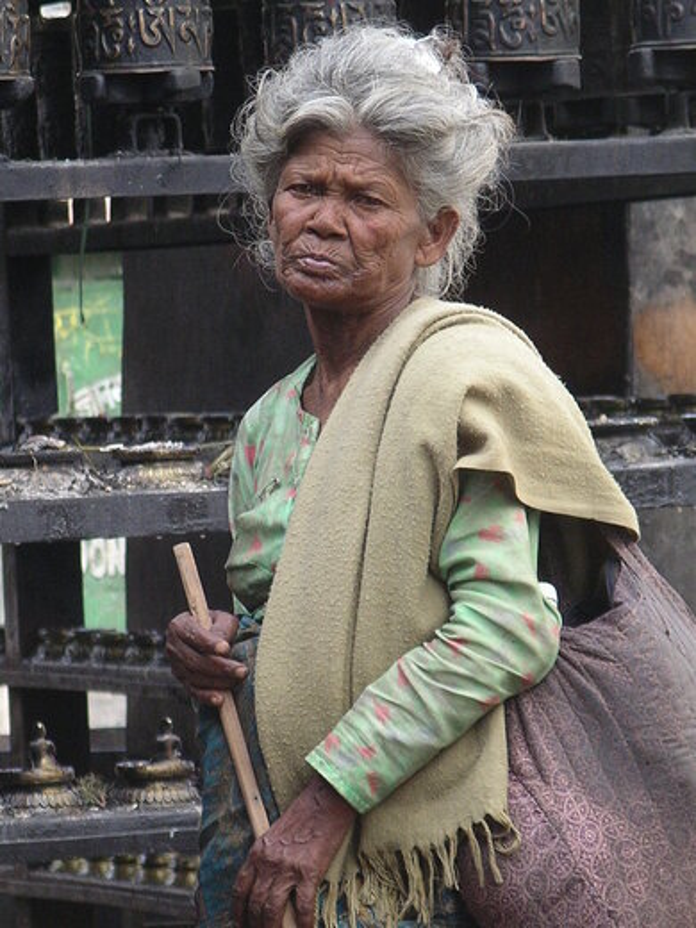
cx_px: 348
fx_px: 5013
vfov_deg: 10.6
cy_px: 464
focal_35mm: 187
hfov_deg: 7.9
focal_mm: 39
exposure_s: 1/216
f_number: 4.6
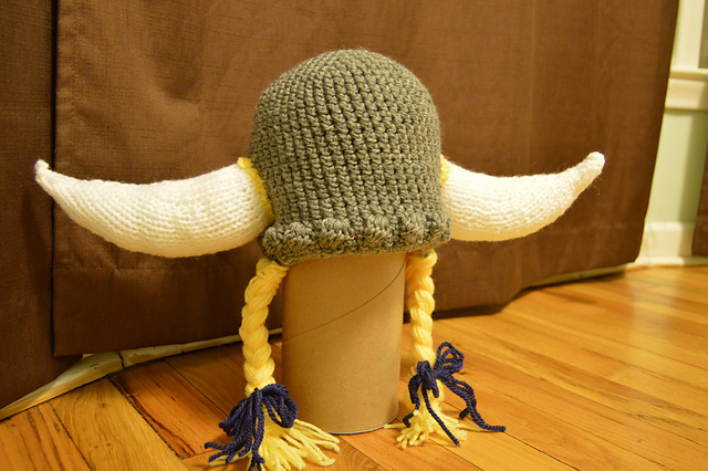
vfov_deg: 39.9
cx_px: 354
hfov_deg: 57.2
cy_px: 236
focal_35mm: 33
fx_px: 649
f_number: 3.5
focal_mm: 22
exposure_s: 1/13
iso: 1600
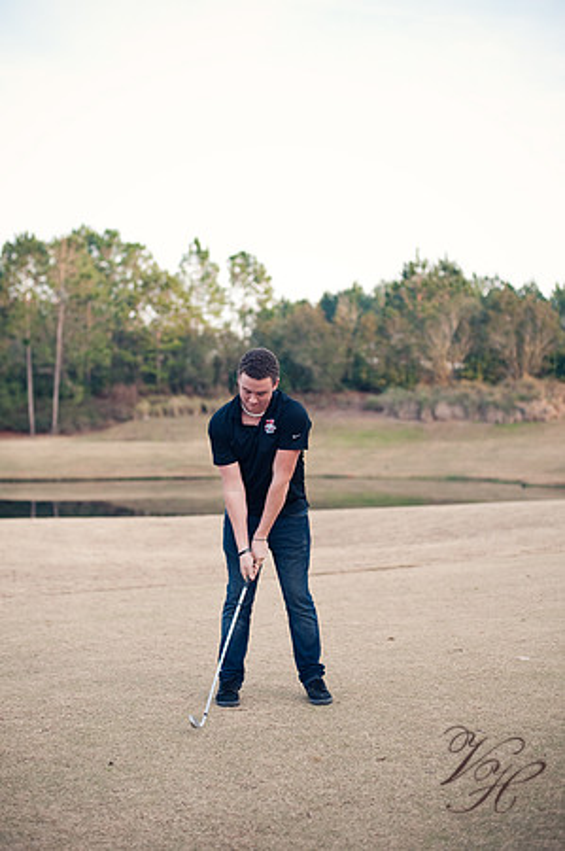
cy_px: 426
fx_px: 1180
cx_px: 282
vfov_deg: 39.6
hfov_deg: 26.9
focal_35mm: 50
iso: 200
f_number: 2.2
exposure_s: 1/500
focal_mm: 50
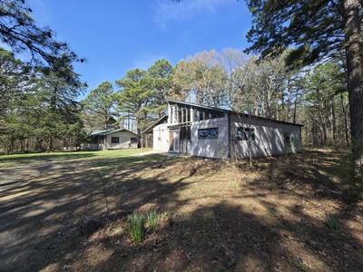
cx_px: 182
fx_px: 136
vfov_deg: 89.9
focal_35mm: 13
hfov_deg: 106.2
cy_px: 136
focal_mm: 2.2
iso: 50
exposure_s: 1/786
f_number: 2.2
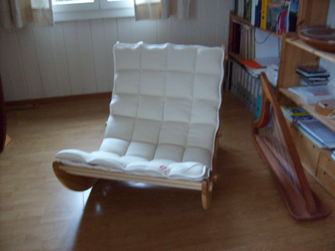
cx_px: 168
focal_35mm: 35
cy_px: 126
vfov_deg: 40.7
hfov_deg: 52.6
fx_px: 339
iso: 200
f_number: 2.8
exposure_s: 1/3
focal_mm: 5.8
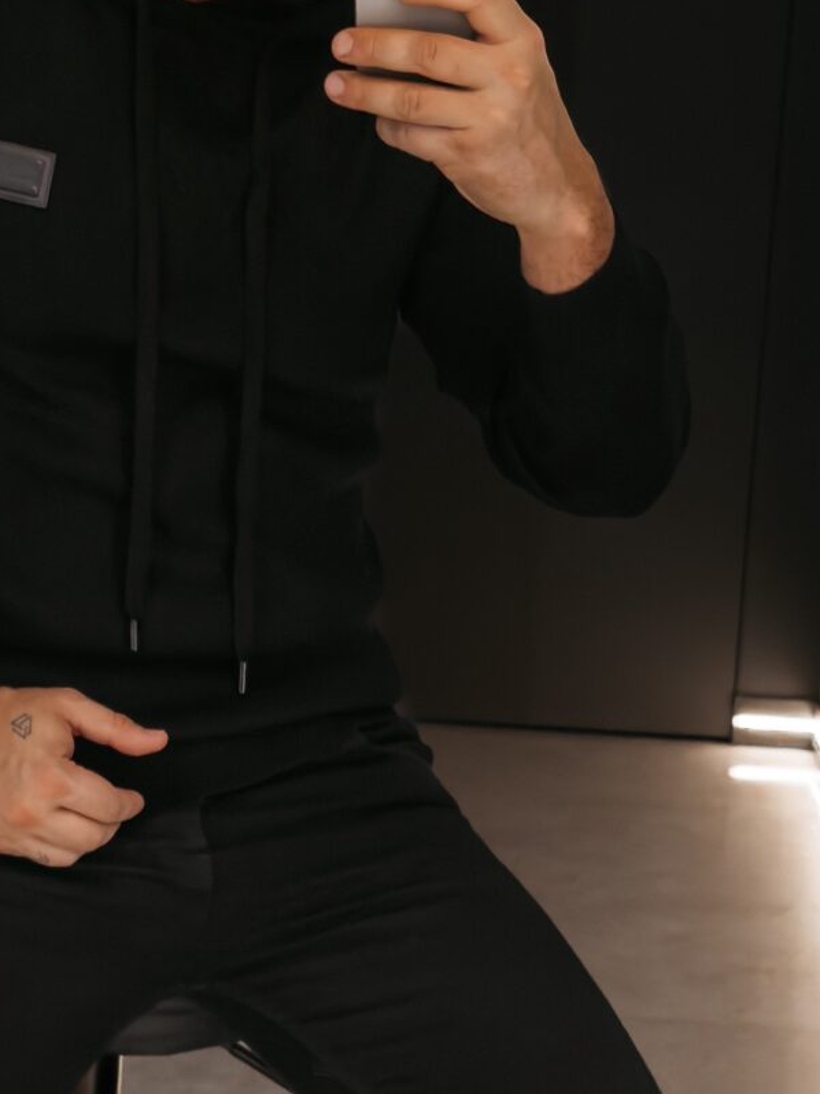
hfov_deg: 12.6
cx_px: 262
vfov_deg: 16.8
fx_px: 3697
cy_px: 783
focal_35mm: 117
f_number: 1.8
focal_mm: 6.76
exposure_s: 1/110
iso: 160
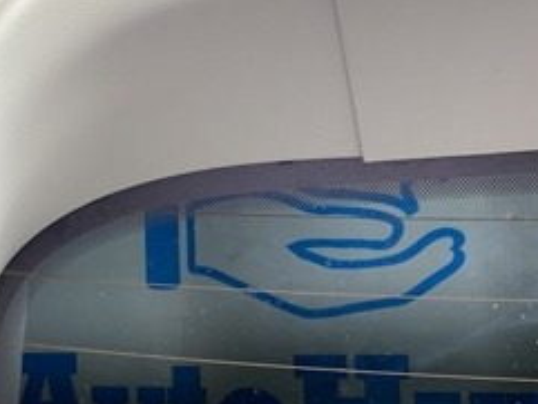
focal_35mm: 69
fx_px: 1073
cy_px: 248
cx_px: 25
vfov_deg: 21.3
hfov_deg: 26.9
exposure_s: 1/20
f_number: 1.8
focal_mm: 4.25
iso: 32
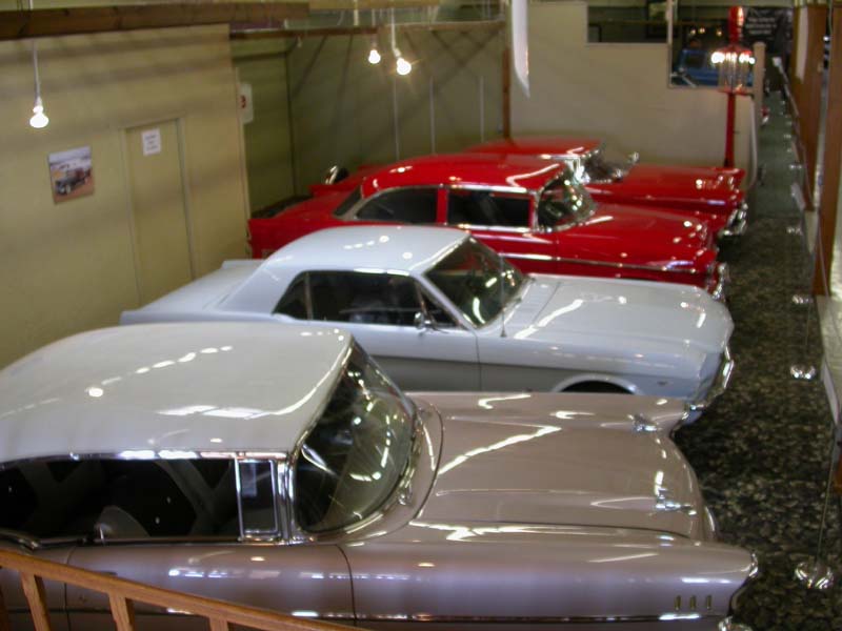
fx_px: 924
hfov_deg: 49.0
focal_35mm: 38
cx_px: 421
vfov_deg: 37.7
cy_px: 316
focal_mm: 7.85
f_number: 2.6
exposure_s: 1/37.4
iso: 100
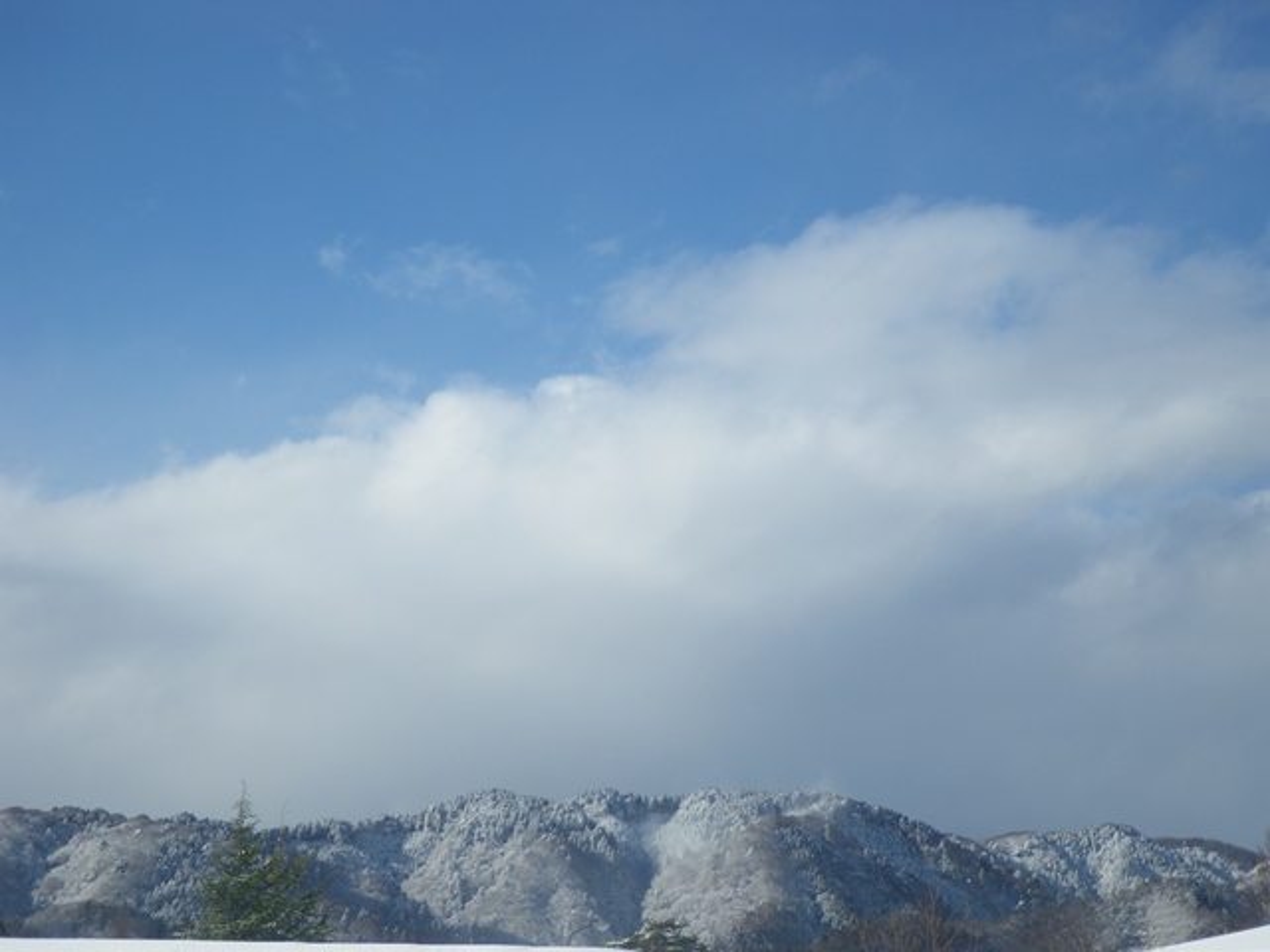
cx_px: 635
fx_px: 2275
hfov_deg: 31.2
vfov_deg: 23.7
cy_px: 476
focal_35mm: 62
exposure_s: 1/320
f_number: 4.6
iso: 50
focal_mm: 11.1
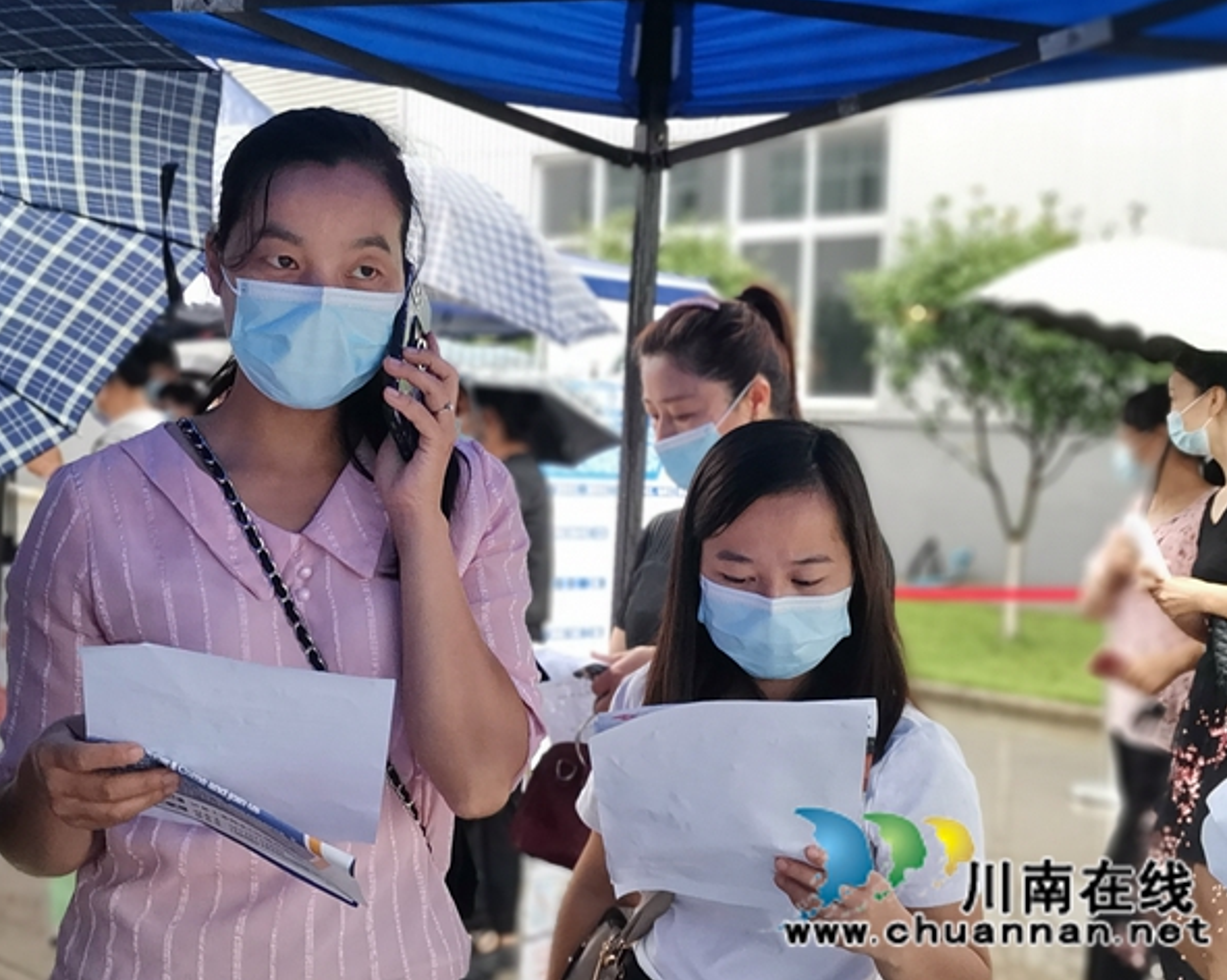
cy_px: 484
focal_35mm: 55
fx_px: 1996
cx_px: 588
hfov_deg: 34.2
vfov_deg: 27.6
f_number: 2.4
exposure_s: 1/100
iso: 160
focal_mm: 4.75
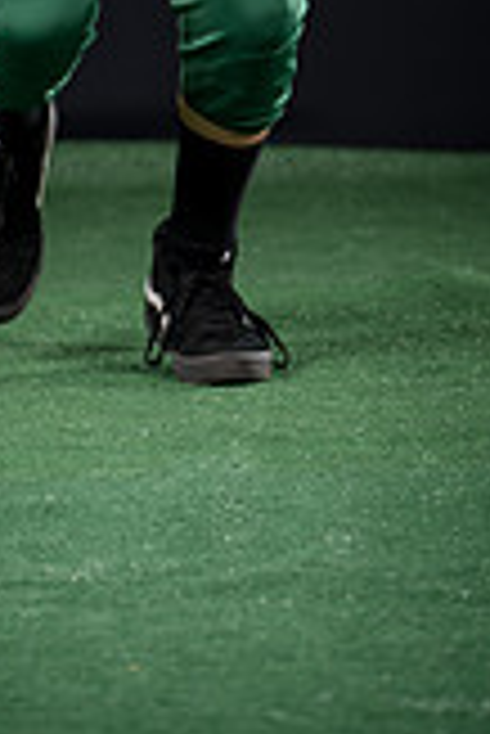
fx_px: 6580
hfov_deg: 4.3
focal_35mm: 323
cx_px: 108
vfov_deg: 6.3
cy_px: -225
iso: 200
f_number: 2.8
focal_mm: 117
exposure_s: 1/160
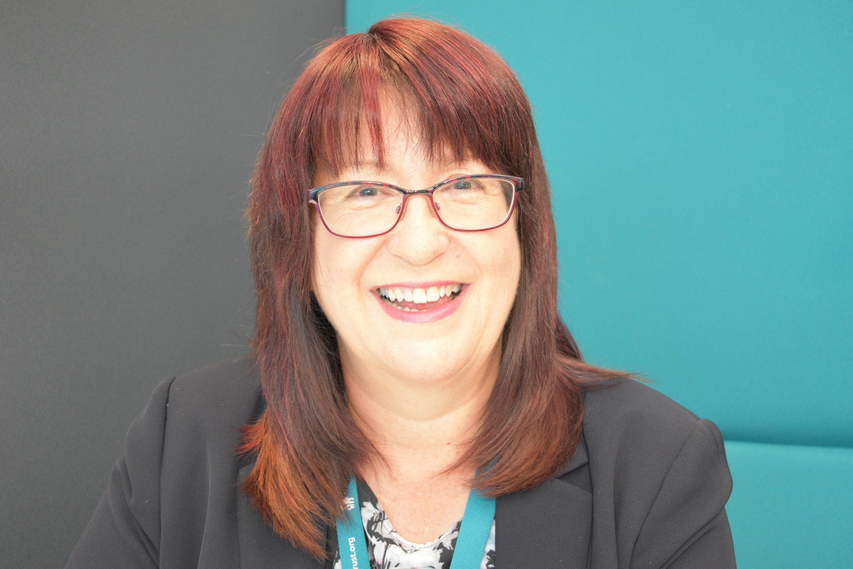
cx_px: 435
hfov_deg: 46.9
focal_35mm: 42
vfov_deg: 32.2
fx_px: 984
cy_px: 282
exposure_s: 1/60
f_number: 4
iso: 2200
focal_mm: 27
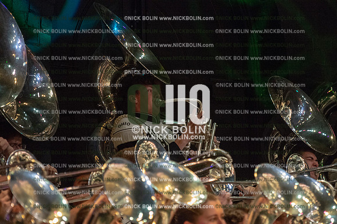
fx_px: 1965
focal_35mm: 210
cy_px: 112
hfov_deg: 9.8
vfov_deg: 6.5
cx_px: 168
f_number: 5.6
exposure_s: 1/320
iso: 8000
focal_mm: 210
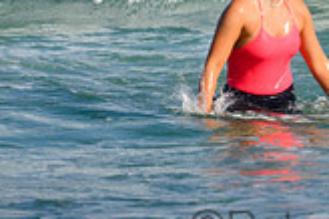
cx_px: 345
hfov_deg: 0.6
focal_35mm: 3181
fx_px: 29041
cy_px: -58
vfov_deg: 0.4
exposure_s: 1/2000
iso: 900
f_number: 11
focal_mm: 800
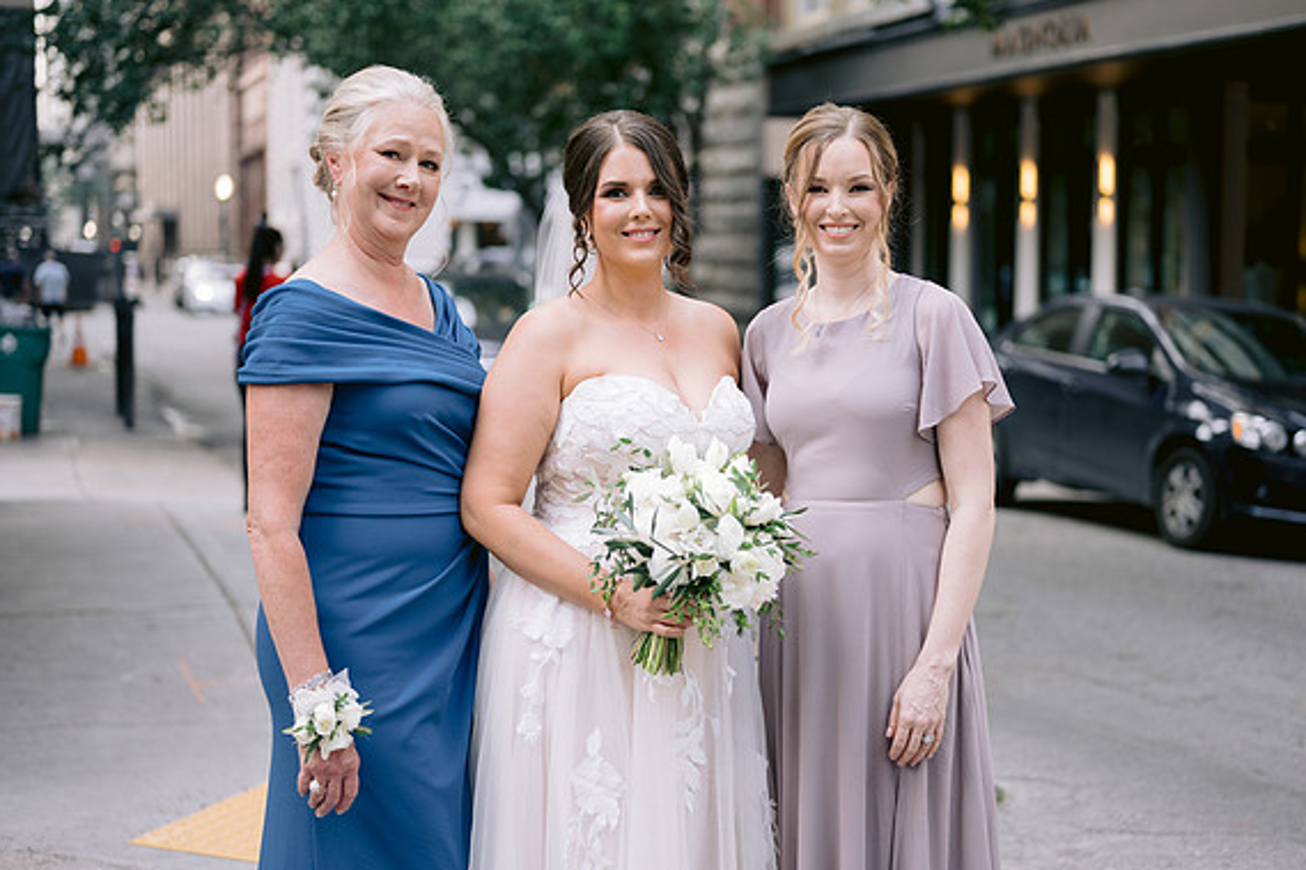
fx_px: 2031
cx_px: 681
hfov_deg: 35.6
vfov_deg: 24.2
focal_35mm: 56
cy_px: 422
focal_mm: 50
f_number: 1.8
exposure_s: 1/500
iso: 160
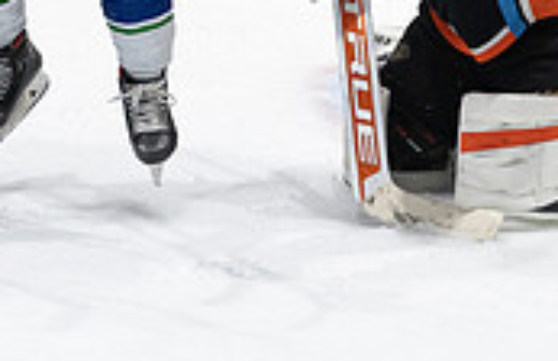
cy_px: -70
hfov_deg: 2.6
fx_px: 12336
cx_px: 239
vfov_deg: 1.7
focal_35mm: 803
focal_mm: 200
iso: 1600
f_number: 4
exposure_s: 1/640
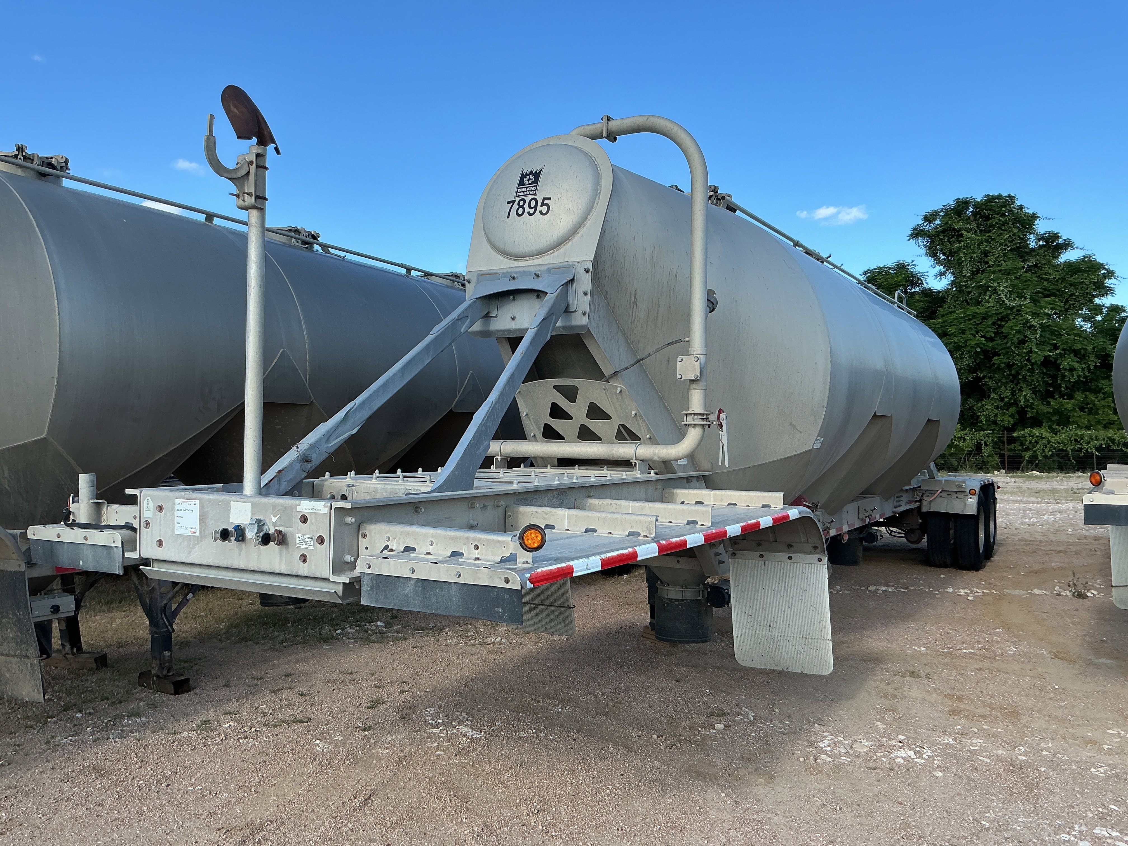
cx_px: 564
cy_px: 423
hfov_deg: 61.7
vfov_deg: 48.2
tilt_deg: +3.0
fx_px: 945
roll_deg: +0.4
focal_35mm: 29
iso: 25
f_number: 1.8
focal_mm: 3
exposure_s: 1/898
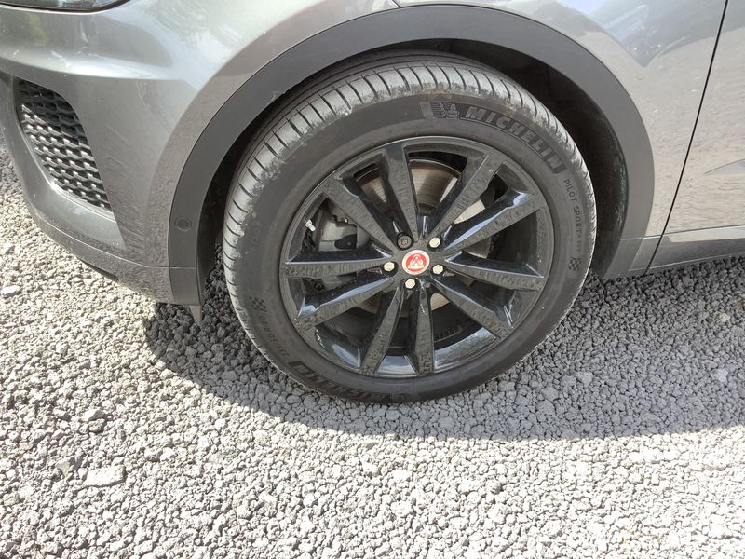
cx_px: 372
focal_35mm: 31
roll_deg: +1.1
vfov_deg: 45.4
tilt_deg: -32.5
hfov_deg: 58.4
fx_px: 667
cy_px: 280
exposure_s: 1/190
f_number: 2.4
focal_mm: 3.3
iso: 25
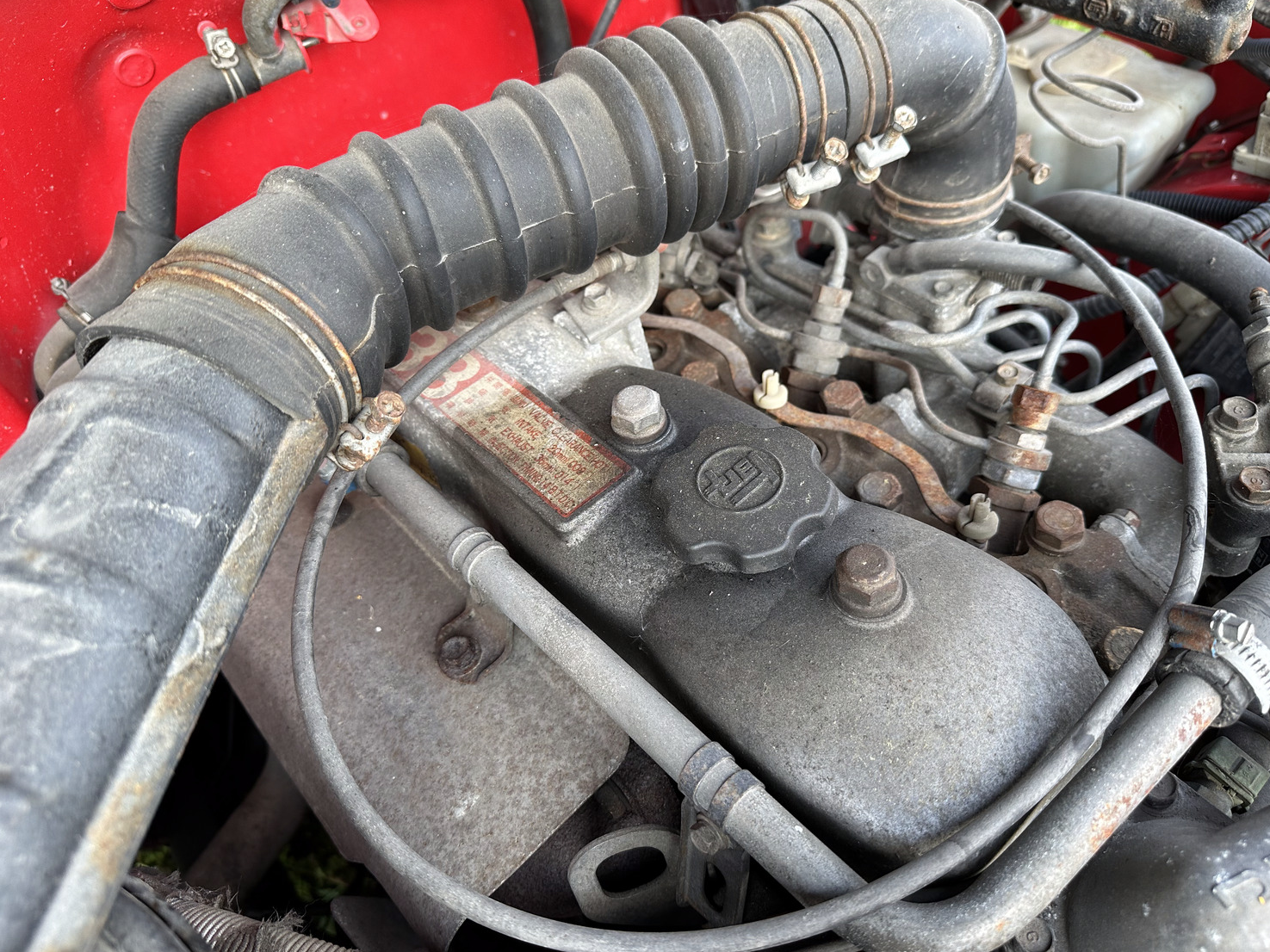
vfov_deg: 54.9
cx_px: 660
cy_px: 465
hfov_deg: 69.4
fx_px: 917
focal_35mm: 25
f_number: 1.78
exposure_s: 1/121
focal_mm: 6.86
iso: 100
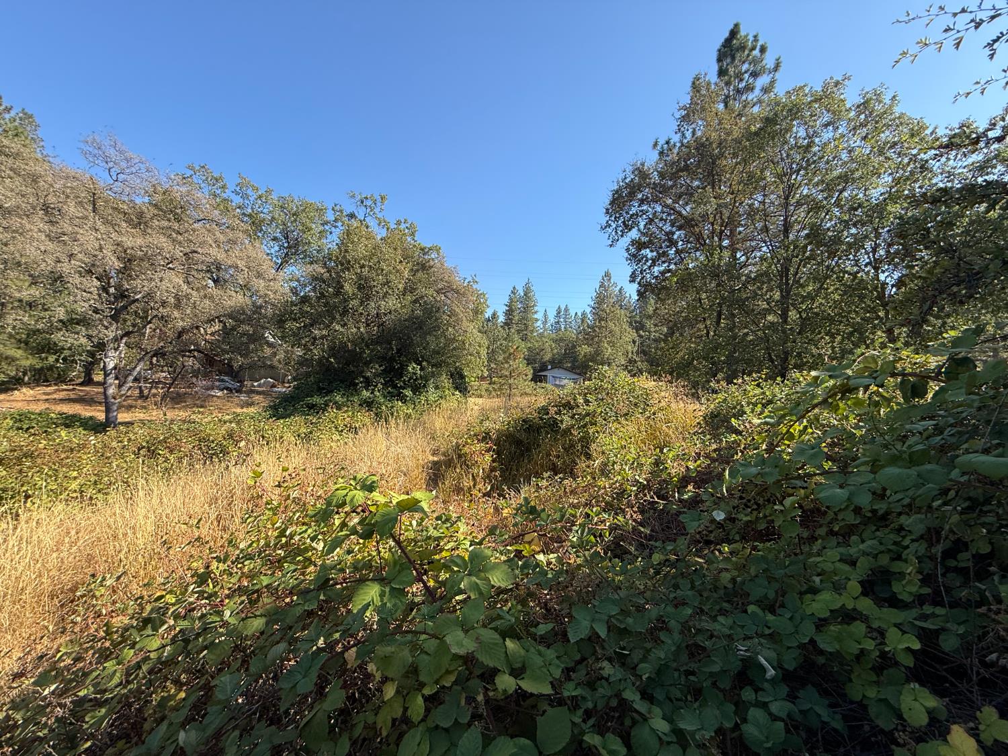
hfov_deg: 102.1
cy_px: 378
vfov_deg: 85.7
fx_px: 408
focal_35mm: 14
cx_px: 504
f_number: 2.2
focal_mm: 2.22
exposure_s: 1/631
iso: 50
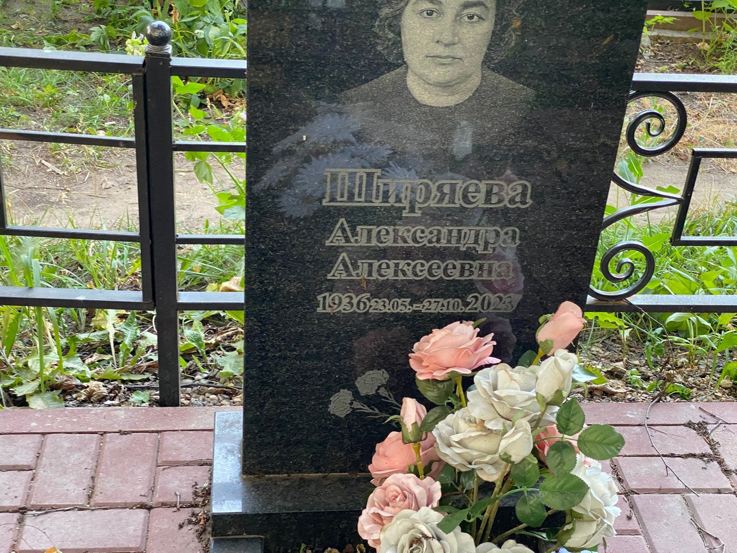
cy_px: 276
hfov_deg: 36.8
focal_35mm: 52
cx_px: 368
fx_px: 1107
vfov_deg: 28.0
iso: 200
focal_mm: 6
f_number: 2
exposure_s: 1/60
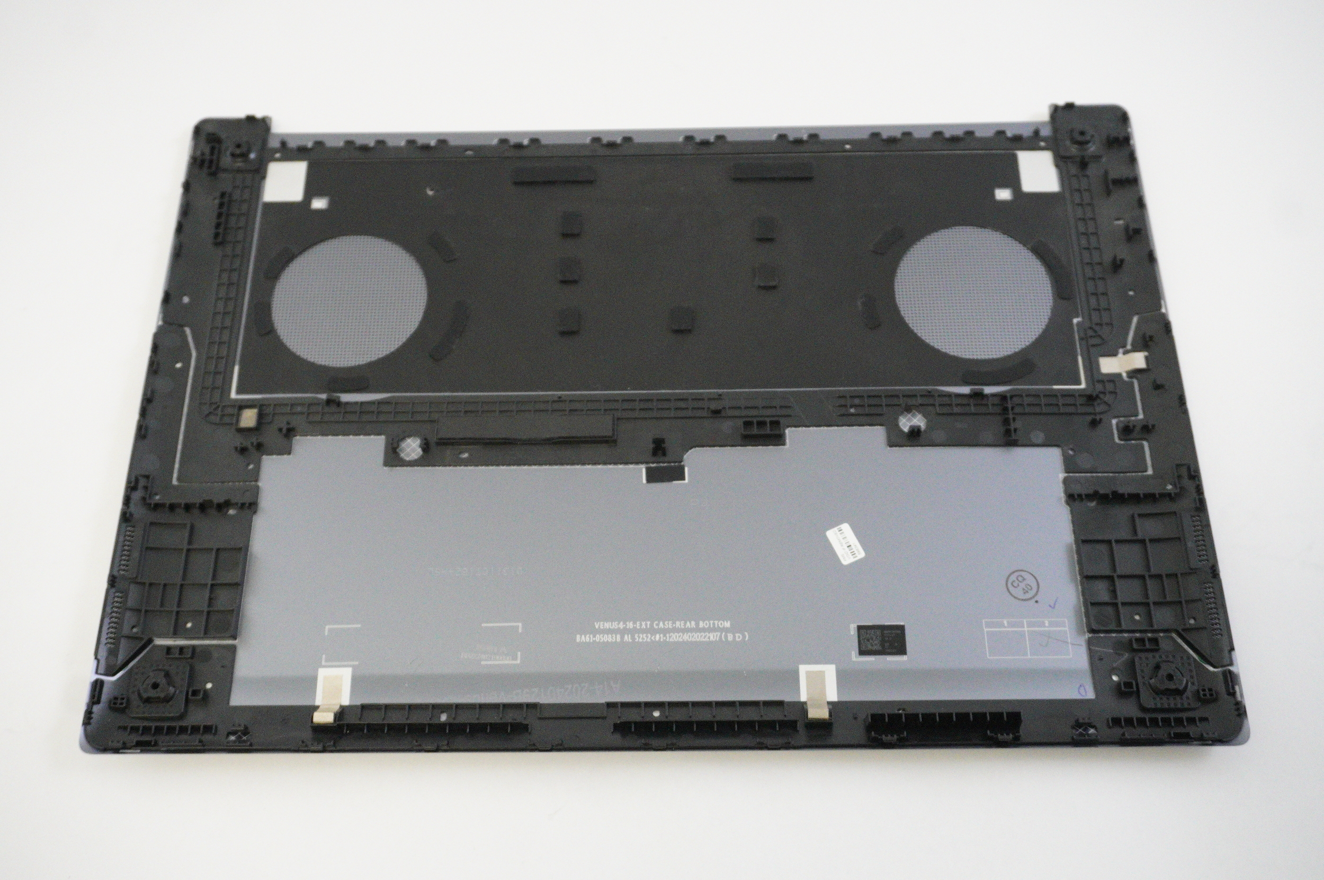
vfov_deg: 34.1
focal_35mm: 39
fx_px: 1433
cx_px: 662
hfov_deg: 49.6
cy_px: 440
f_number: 5.6
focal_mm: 26
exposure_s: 1/320
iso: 6400
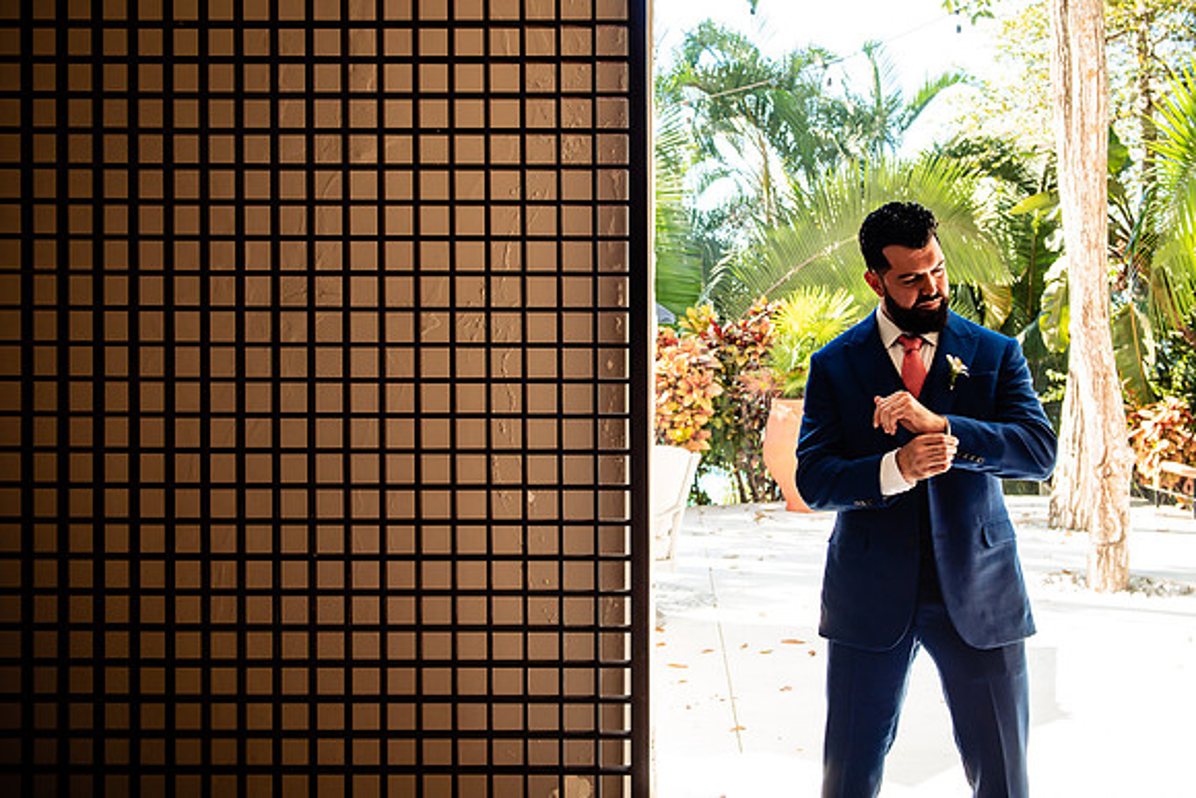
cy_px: 345
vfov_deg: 33.1
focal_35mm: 40
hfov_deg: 48.0
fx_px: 1341
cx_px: 641
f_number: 4
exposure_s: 1/125
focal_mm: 35
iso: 250
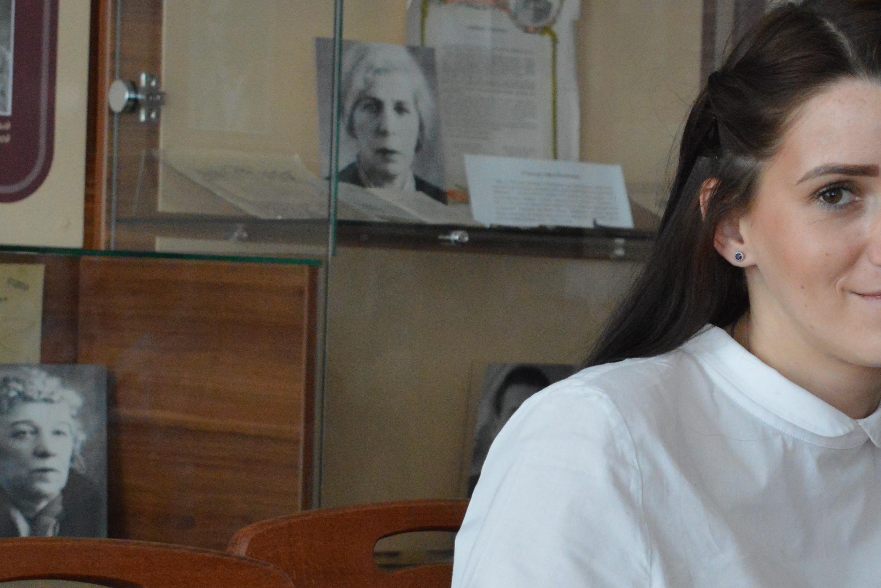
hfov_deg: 13.6
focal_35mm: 150
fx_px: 3671
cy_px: 435
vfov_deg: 9.1
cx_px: 783
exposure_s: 1/320
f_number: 5.3
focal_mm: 48
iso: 3200
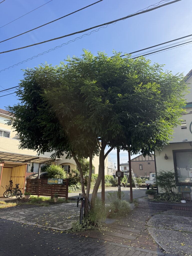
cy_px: 128
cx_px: 96
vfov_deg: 71.6
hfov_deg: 56.8
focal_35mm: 24
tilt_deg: +15.4
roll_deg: +0.2
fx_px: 177
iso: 100
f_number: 1.78
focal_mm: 6.76
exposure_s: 1/2525
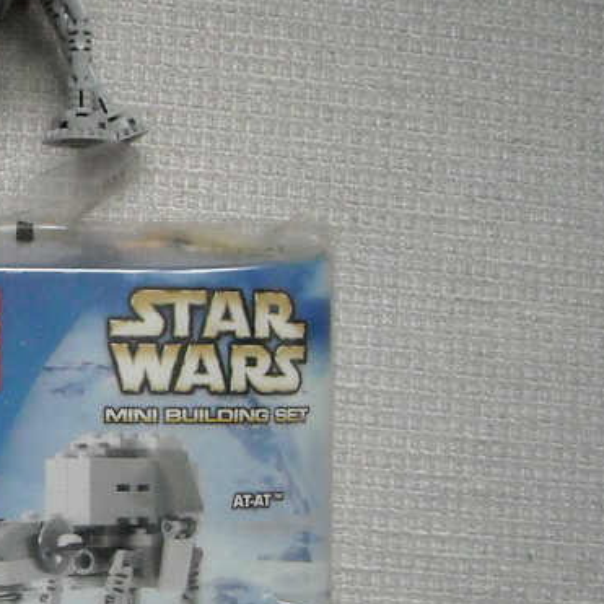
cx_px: -124
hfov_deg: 21.4
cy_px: 315
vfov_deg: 23.1
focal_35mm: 75
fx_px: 1481
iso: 800
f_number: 2.8
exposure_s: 1/44
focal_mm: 5.7
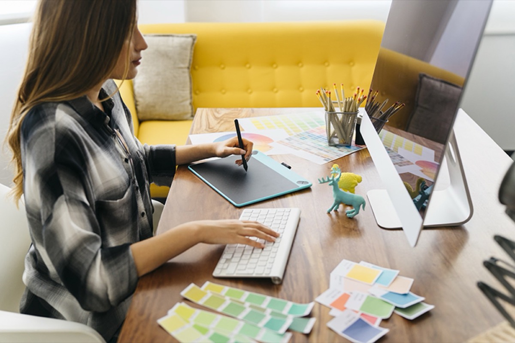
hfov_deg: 45.4
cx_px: 258
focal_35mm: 43
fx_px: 615
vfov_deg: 31.2
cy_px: 172
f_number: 2.8
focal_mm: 43
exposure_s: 1/40
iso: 400
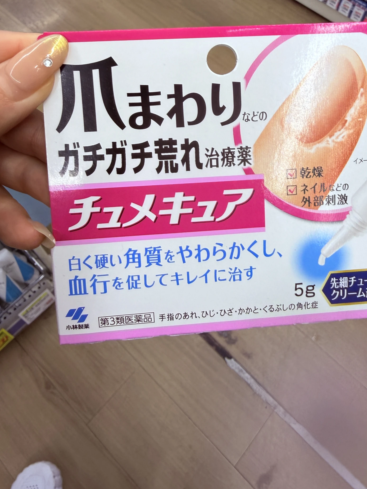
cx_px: 243
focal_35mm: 33
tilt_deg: -54.8
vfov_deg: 54.0
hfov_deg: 42.4
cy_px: 155
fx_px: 466
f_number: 2.2
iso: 50
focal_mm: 2.22
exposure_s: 1/100
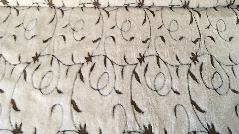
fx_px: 203
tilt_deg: -58.0
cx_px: 119
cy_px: 56
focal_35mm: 32
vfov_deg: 36.6
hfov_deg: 61.0
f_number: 2.2
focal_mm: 4.15
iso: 50
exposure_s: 1/33
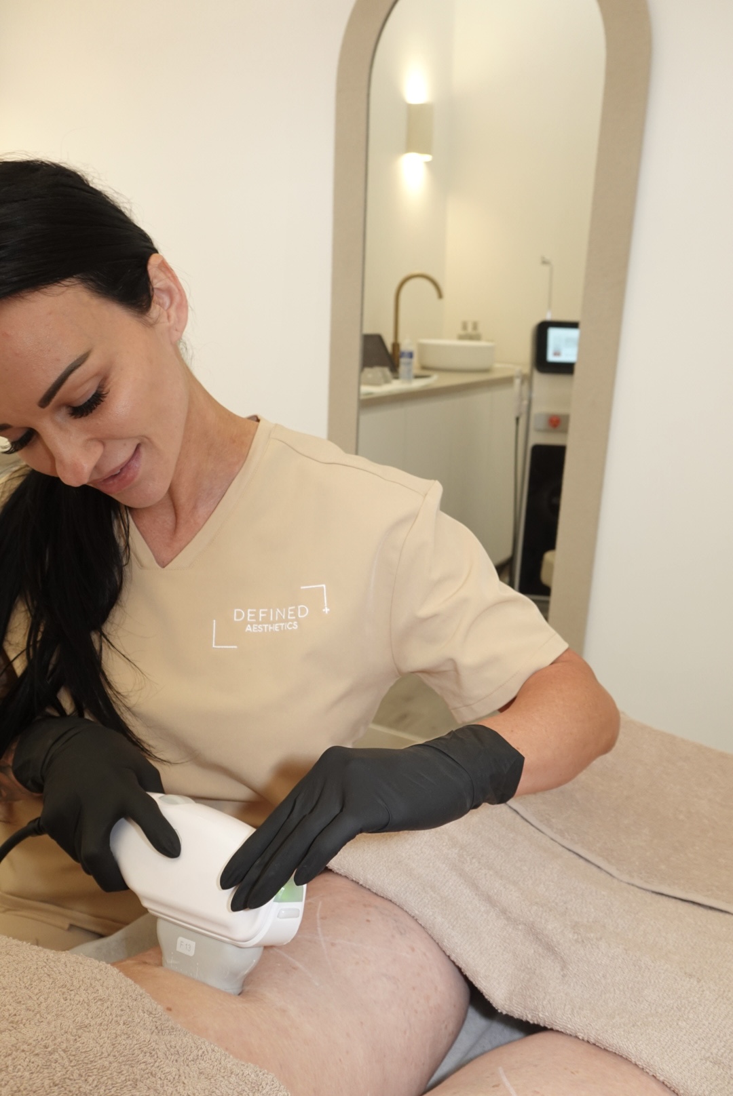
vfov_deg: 65.4
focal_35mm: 28
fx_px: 854
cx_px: 366
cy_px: 548
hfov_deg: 46.5
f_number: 3.2
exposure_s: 1/100
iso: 320
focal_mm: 10.69
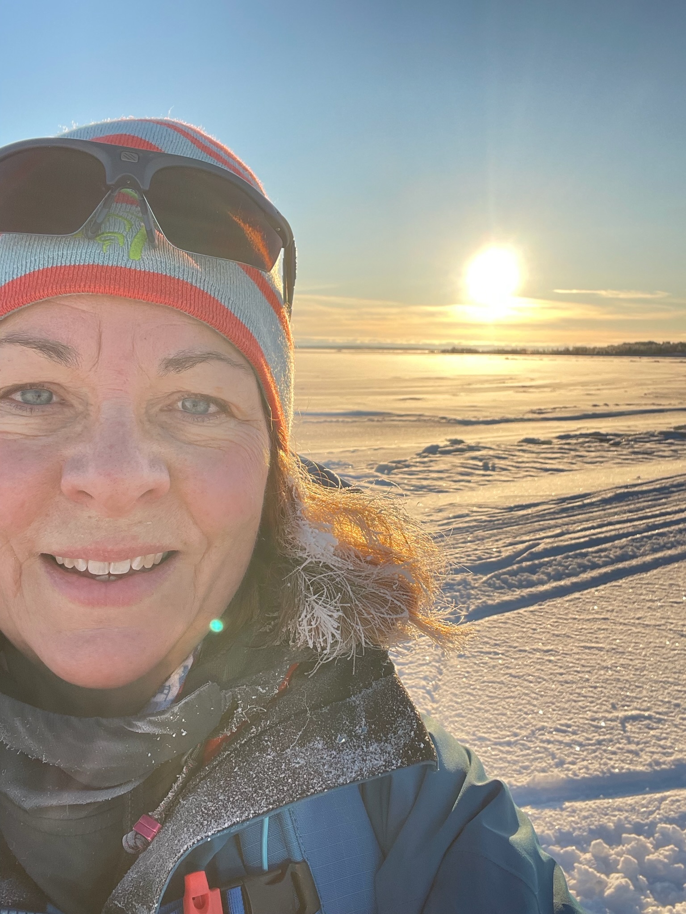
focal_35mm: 30
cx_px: 343
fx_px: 793
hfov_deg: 46.8
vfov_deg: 60.0
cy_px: 457
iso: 25
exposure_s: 1/546
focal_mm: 2.71
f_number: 2.2
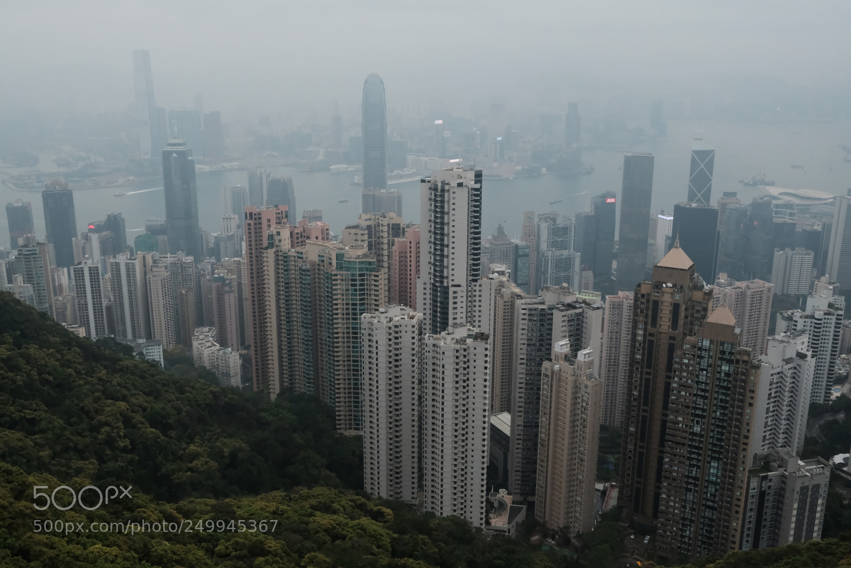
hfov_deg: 54.4
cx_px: 426
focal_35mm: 35
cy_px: 284
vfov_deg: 37.9
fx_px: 827
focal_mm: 23
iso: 3200
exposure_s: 1/500
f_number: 11
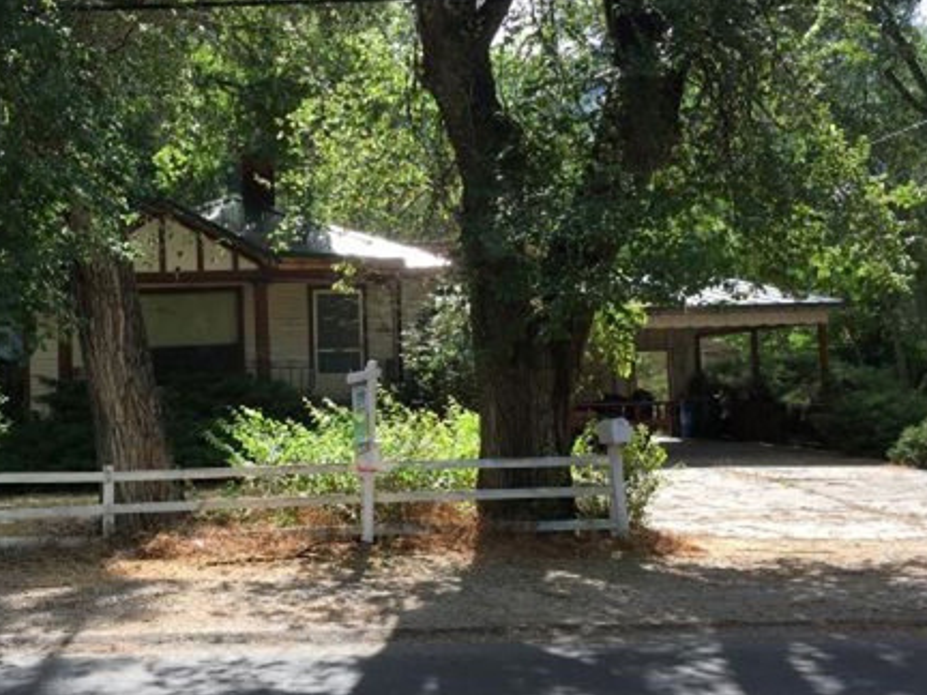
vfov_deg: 33.6
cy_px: 335
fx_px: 1152
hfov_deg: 43.6
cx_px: 365
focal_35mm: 43
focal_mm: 4.15
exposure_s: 1/359
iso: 25
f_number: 2.2
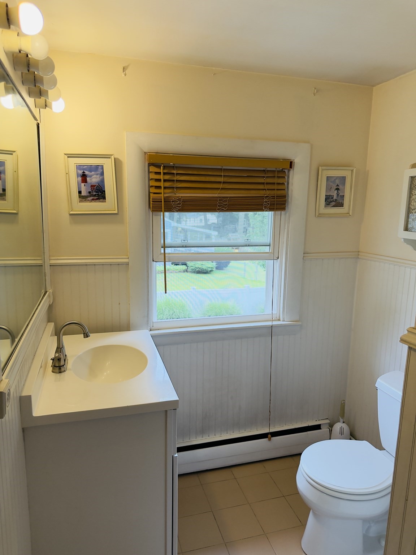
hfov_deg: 56.8
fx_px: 385
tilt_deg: -11.0
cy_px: 278
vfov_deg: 71.6
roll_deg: -1.0
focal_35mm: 24
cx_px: 208
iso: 160
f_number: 1.78
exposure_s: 1/165
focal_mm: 6.76
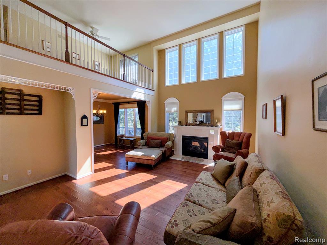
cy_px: 122
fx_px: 132
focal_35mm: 14
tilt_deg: -2.0
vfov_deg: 85.6
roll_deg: +0.3
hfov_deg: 102.1
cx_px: 164
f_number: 2.2
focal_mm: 2.22
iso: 20
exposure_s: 1/120
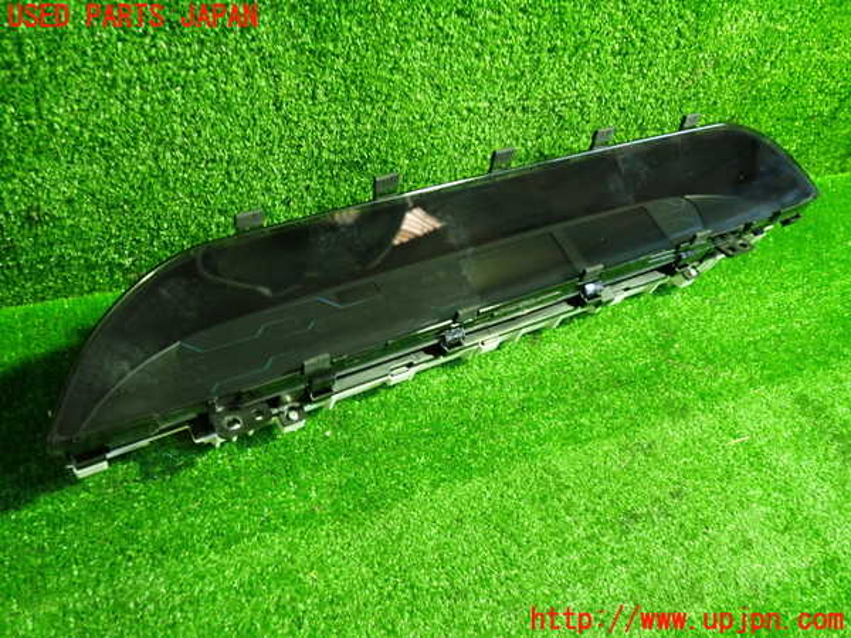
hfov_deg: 60.0
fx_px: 738
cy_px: 319
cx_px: 426
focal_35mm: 30
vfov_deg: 46.8
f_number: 2.3
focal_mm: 5.4
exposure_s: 1/30
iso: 500
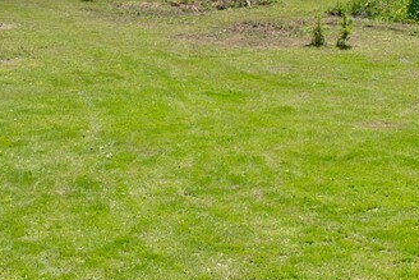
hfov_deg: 16.4
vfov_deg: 10.9
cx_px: 116
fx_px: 1444
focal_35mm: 124
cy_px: -23
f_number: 7.1
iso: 80
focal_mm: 24
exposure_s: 1/125
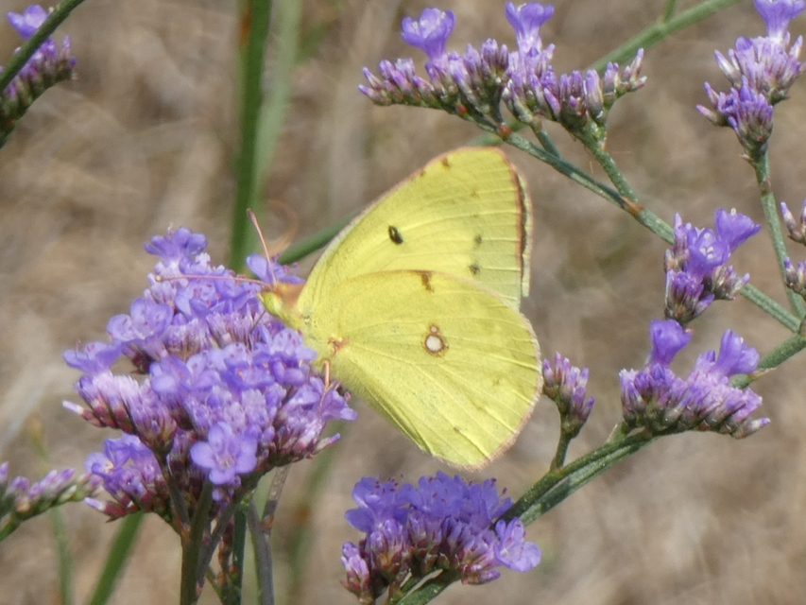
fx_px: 11271
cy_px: 302
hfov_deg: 4.1
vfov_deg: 3.1
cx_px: 403
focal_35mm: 484
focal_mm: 86.7
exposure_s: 1/160
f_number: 5.6
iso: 80
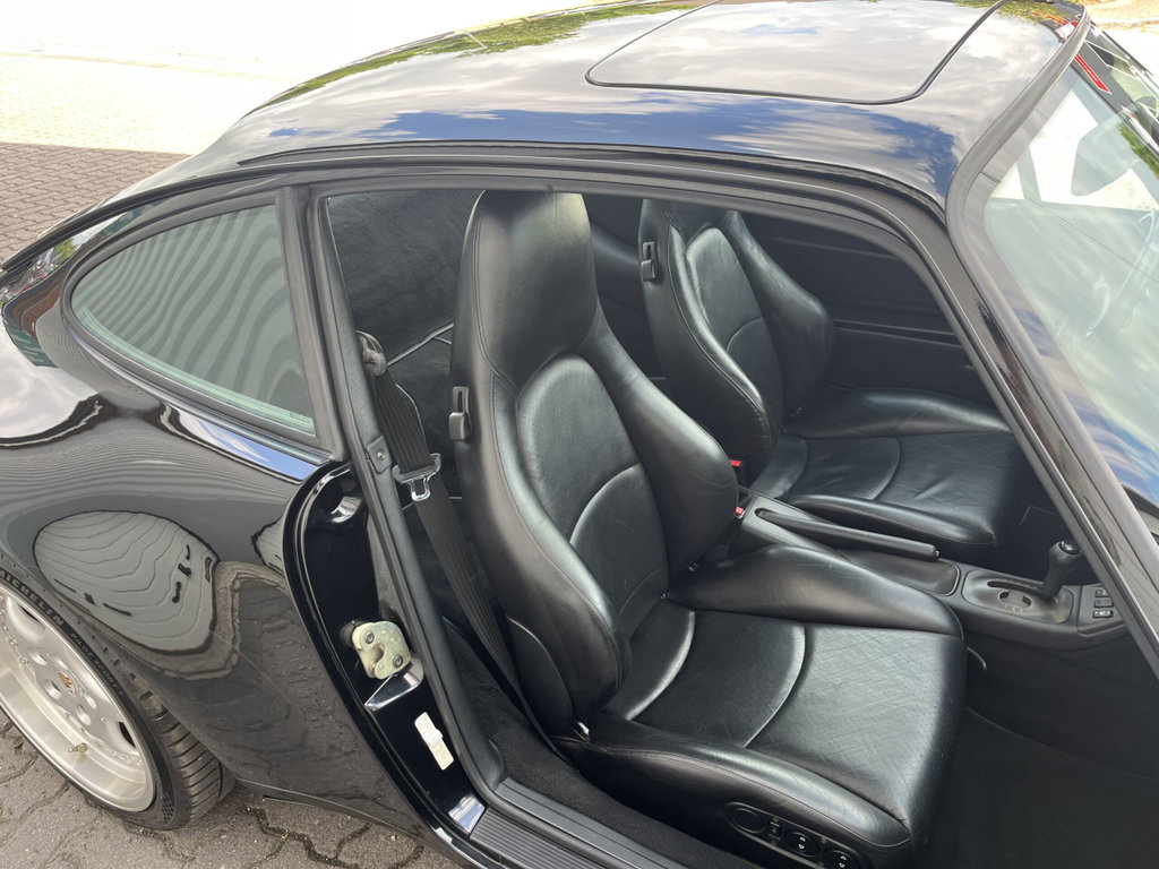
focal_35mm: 26
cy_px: 434
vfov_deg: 53.1
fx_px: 871
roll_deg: +2.9
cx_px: 580
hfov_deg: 67.3
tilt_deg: -32.9
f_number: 1.6
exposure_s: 1/182
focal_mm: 5.1
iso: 40
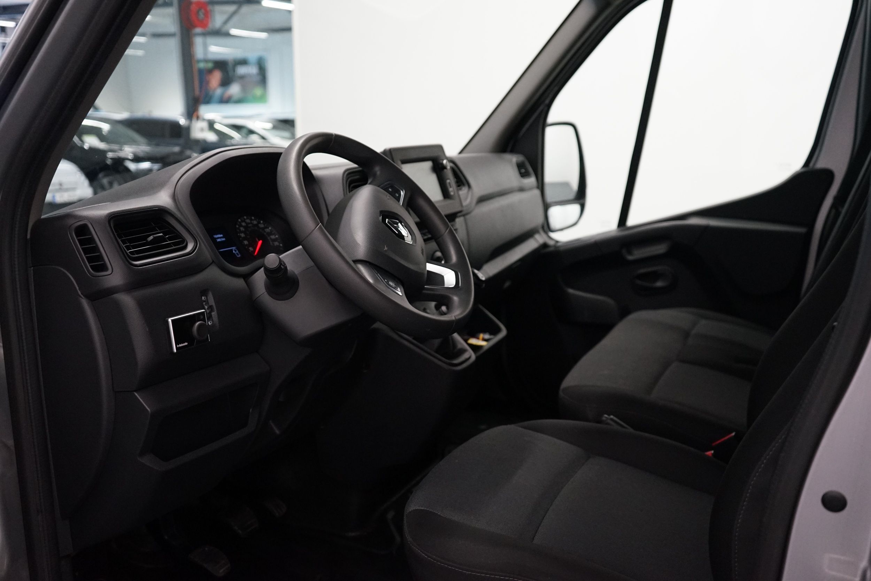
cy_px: 290
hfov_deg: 57.2
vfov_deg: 40.0
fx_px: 798
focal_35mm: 33
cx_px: 436
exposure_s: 1/160
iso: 3200
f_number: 4
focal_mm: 33
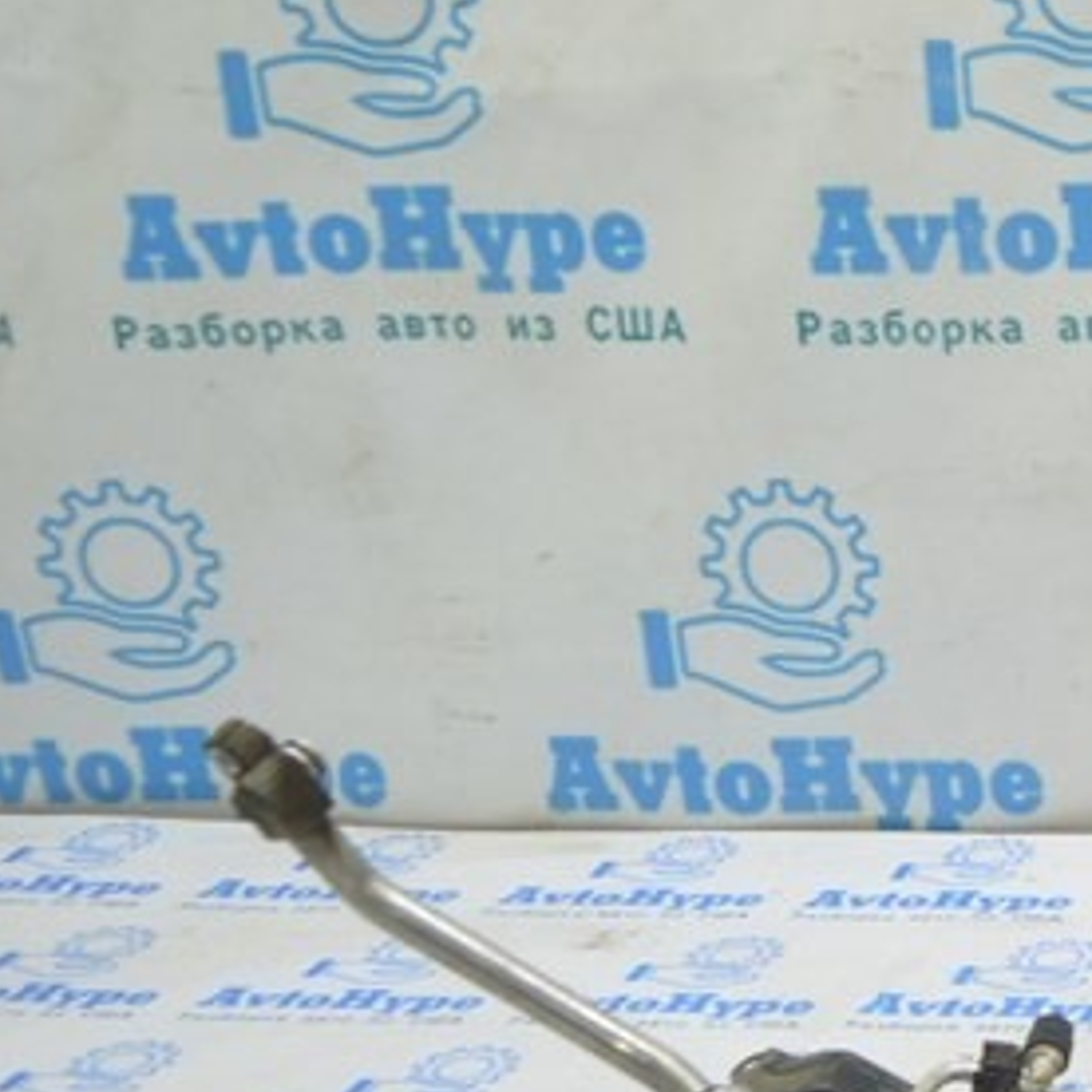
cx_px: 1670
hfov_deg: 18.0
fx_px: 3034
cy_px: 627
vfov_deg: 20.4
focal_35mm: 85
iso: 400
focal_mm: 18
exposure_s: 1/40
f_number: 3.5
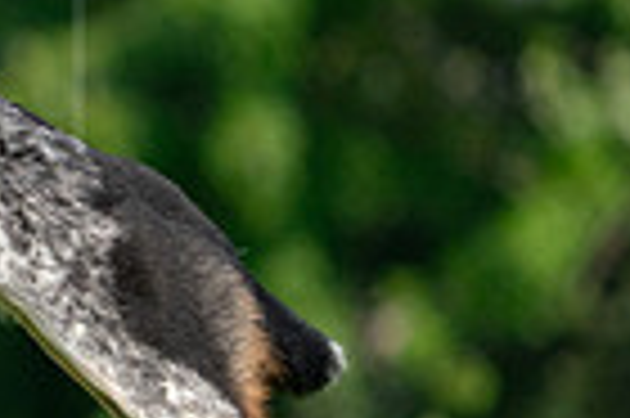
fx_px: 25800
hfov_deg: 1.4
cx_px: -657
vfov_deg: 0.9
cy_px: 110
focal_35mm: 1476
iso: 1600
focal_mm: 356
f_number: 6.3
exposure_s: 1/4000
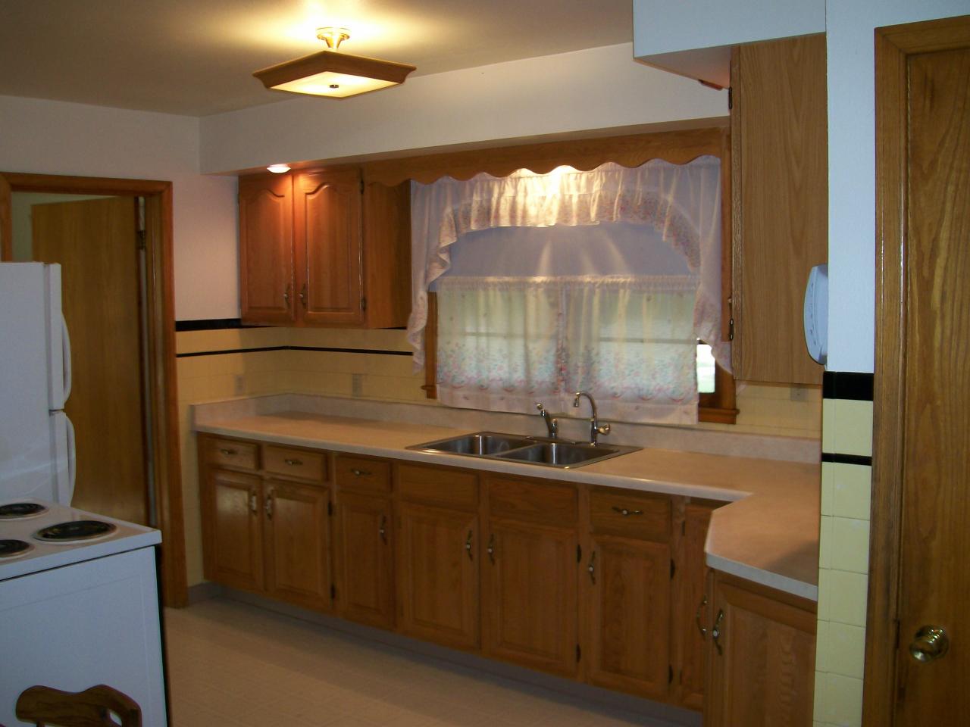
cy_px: 364
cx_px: 485
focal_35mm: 36
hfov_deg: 51.4
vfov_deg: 39.7
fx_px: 1009
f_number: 2.7
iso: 80
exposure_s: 1/64
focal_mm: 6
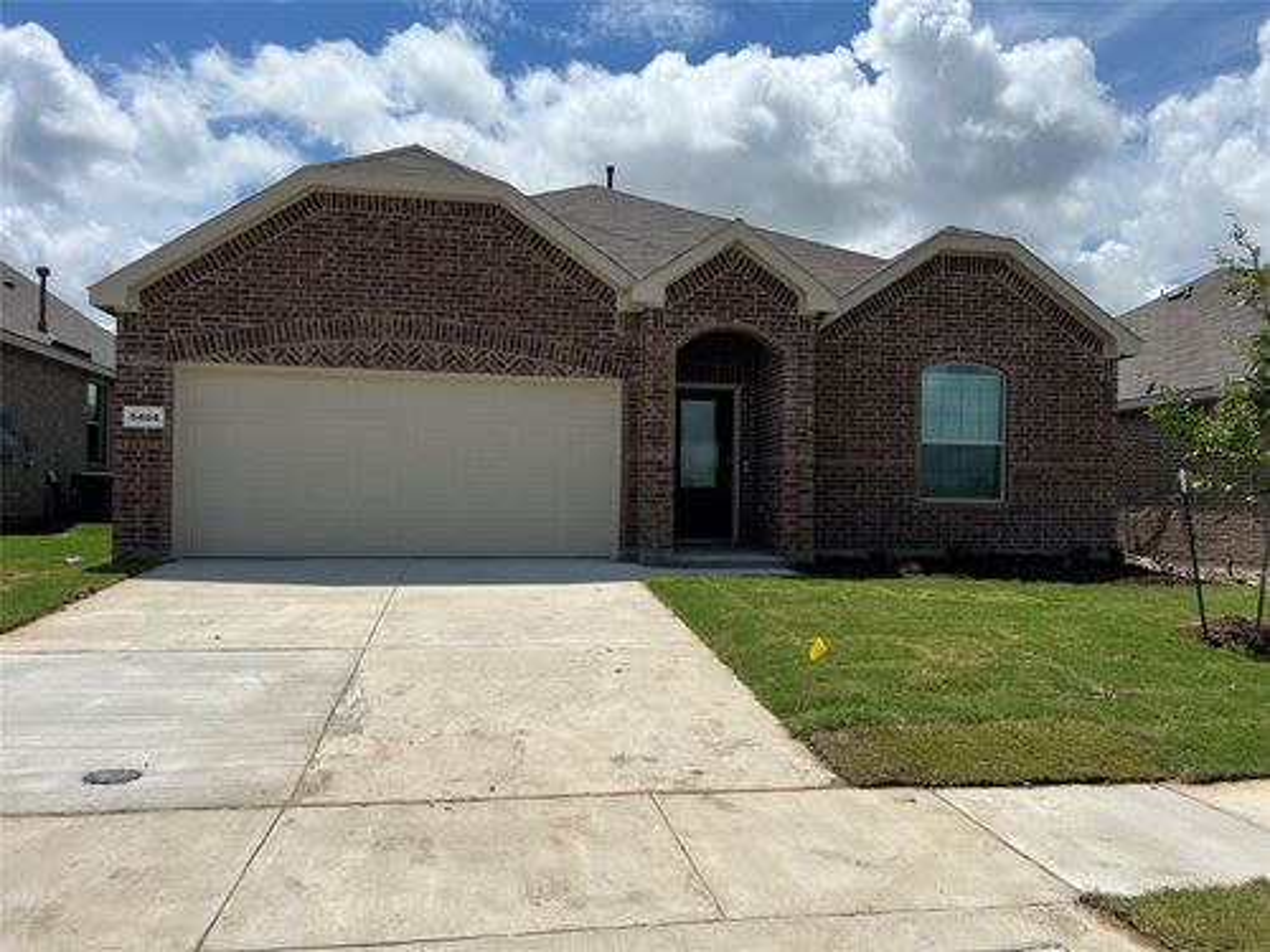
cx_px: 635
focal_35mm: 26
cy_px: 476
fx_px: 954
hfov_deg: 67.3
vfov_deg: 53.1
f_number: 1.5
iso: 50
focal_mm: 5.7
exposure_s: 1/10309
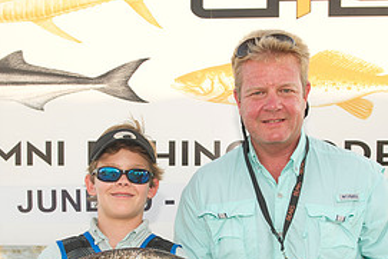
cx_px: 219
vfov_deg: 21.6
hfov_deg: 32.3
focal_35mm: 62
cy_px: 210
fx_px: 669
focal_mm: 29
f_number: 4.5
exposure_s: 1/200
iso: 125
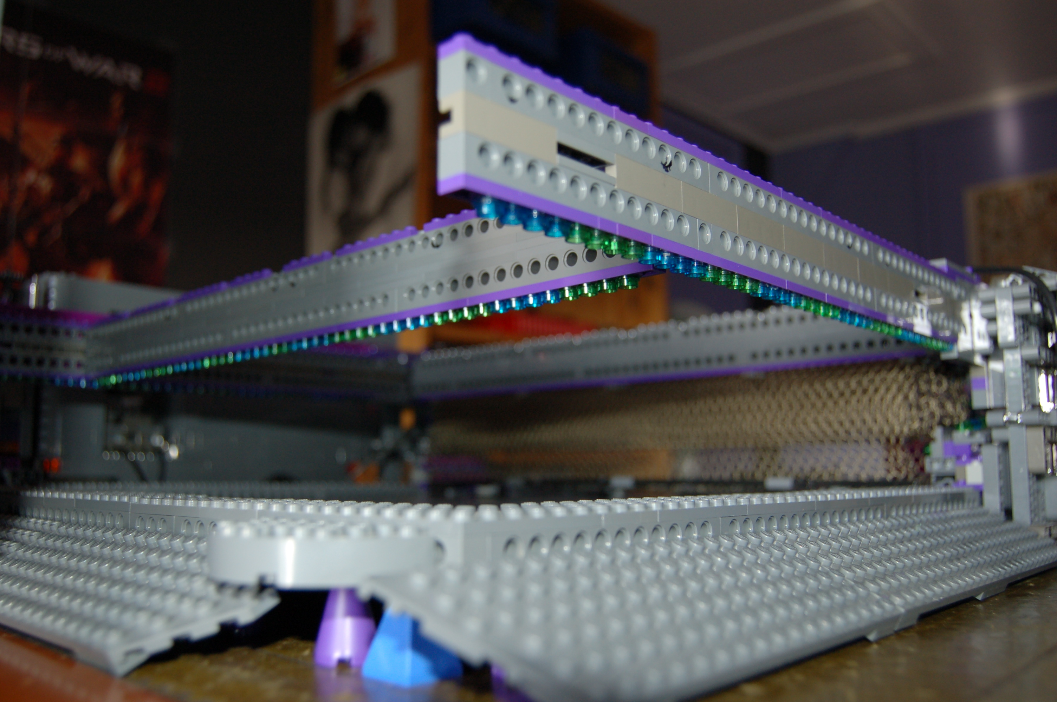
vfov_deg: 39.9
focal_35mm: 33
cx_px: 528
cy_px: 351
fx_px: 968
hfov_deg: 57.3
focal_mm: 22
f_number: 3.8
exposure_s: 1/60
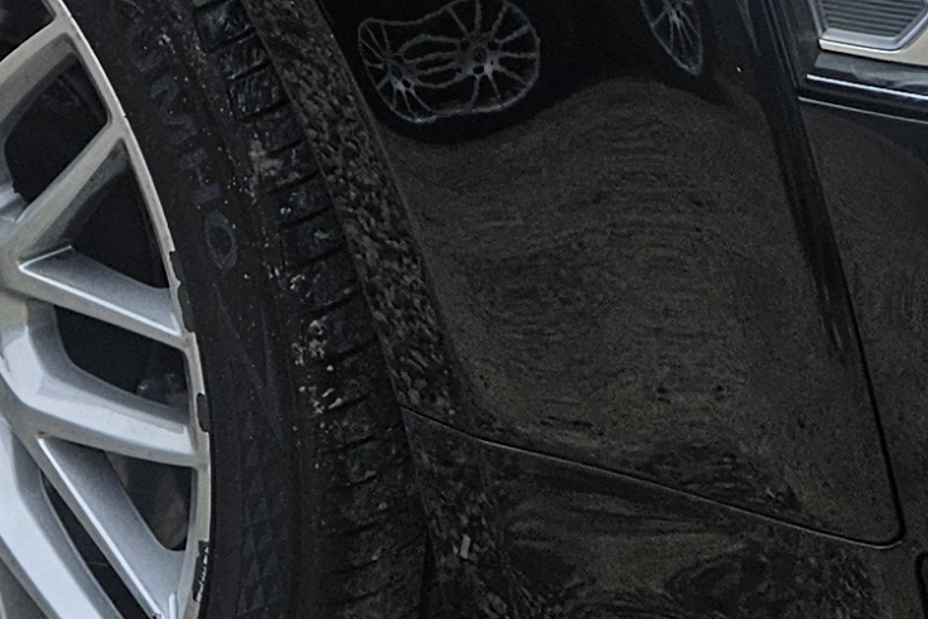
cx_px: 351
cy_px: -582
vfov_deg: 9.9
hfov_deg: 15.7
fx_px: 3352
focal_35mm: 130
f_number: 1.8
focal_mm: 5.4
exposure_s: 1/1728
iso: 32
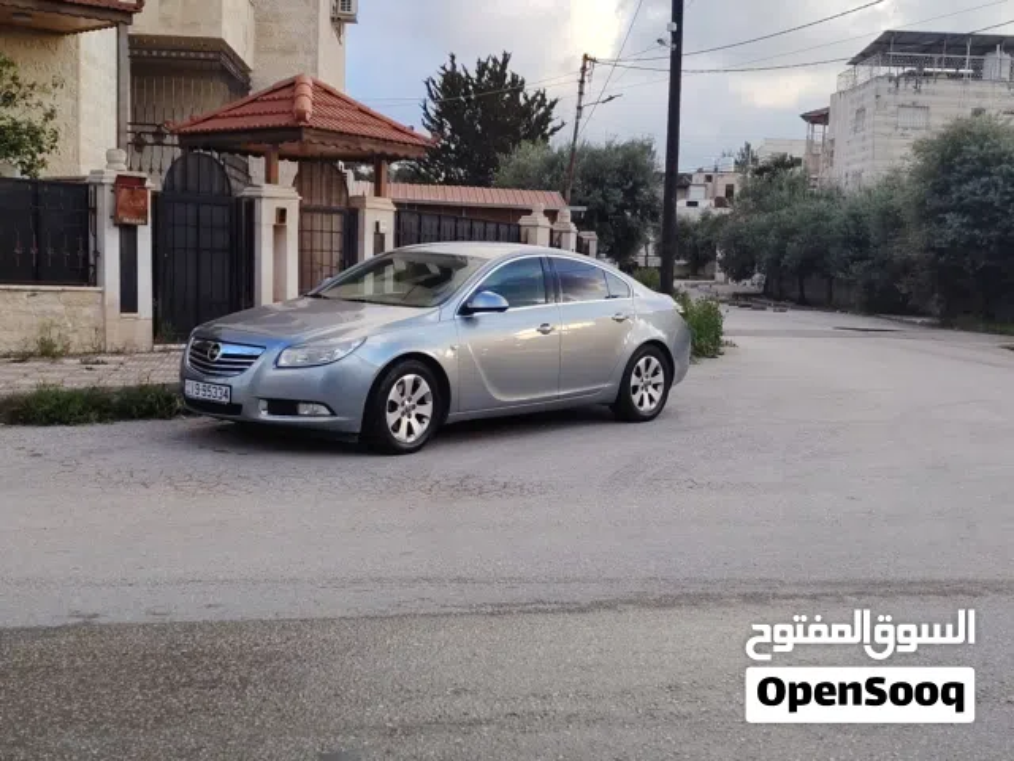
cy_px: 380
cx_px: 507
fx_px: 1260
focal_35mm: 43
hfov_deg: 43.9
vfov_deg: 33.6
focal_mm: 5.25
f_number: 1.75
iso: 100
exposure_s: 1/202
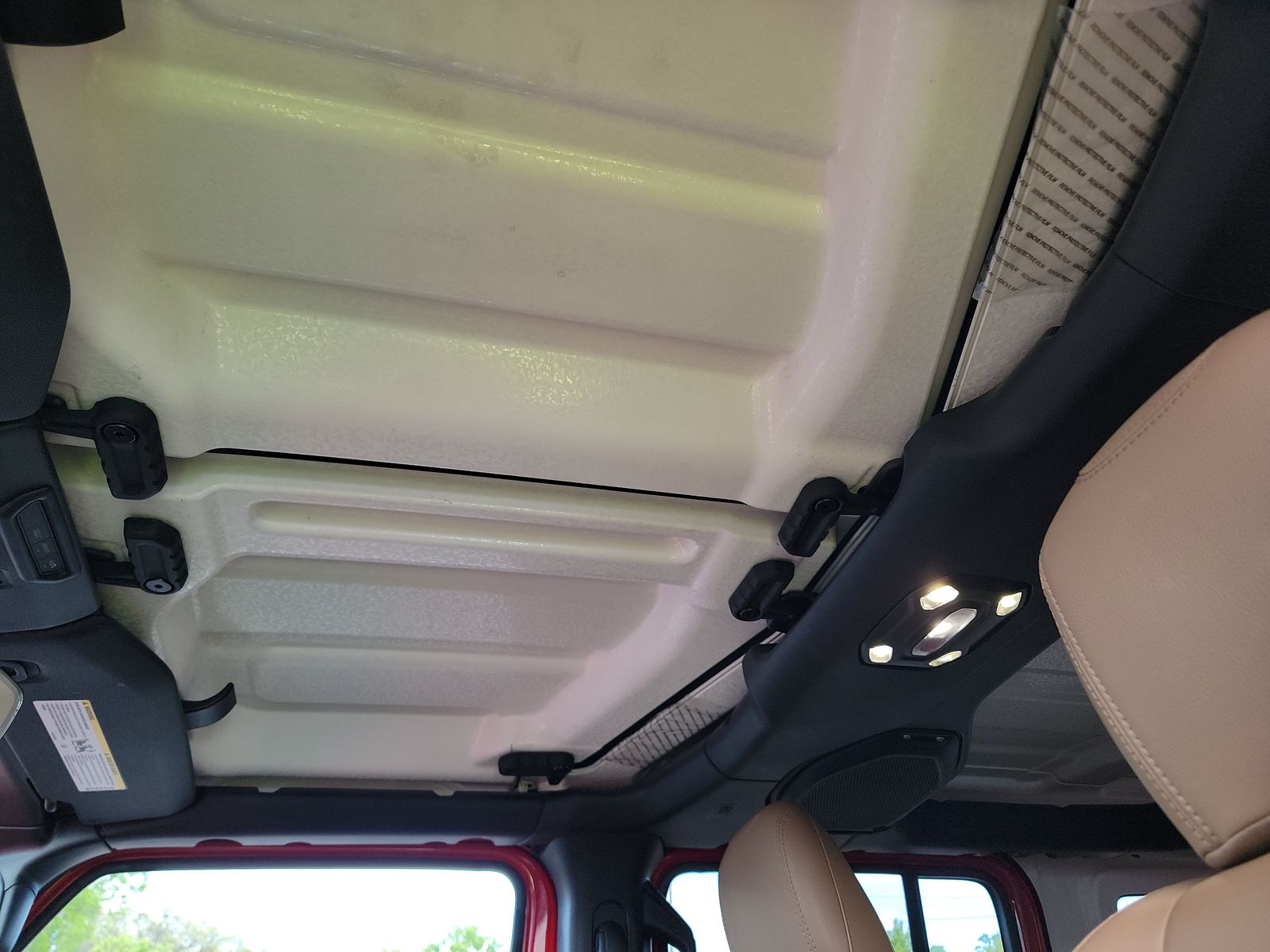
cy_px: 476
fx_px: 881
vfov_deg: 56.8
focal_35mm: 24
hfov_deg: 71.6
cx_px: 635
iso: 104
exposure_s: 1/59
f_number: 1.8
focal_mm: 6.7
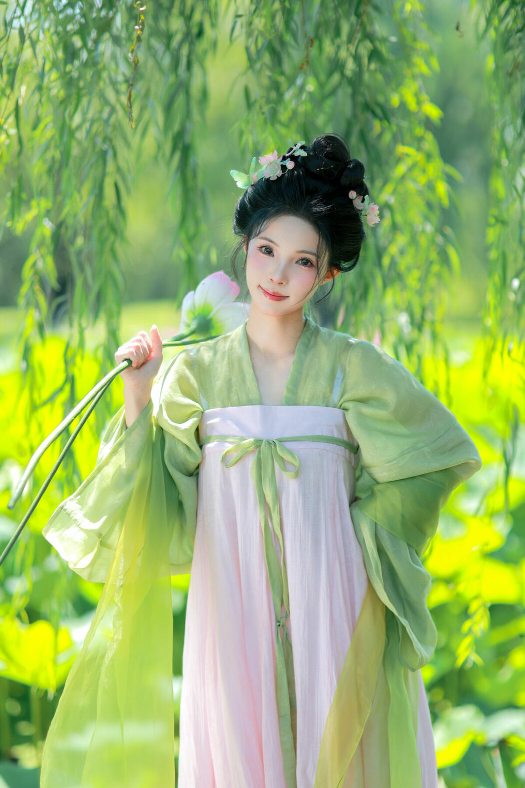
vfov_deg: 24.2
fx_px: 1837
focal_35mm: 84
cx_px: 262
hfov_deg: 16.3
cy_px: 394
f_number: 1.8
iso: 100
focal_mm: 85
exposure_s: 1/1000
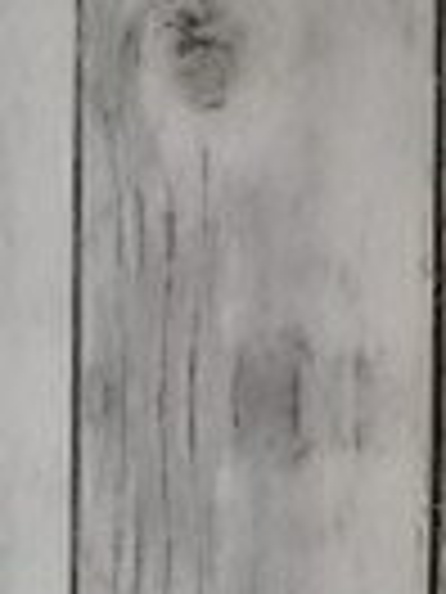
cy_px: 1436
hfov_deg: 5.3
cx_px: 613
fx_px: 4827
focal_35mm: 281
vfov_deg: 6.7
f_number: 4.9
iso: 800
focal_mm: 10.3
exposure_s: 1/50
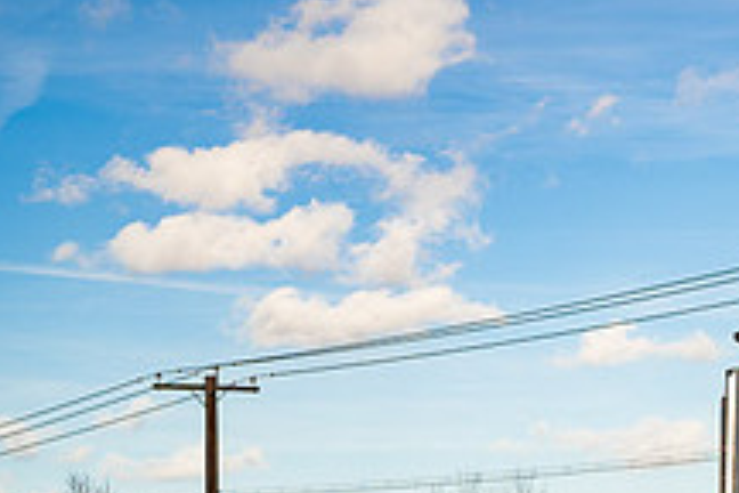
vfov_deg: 12.4
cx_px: 907
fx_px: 2258
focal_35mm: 110
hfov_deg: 17.6
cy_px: 358
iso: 100
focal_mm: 41
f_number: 2.2
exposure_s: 1/125
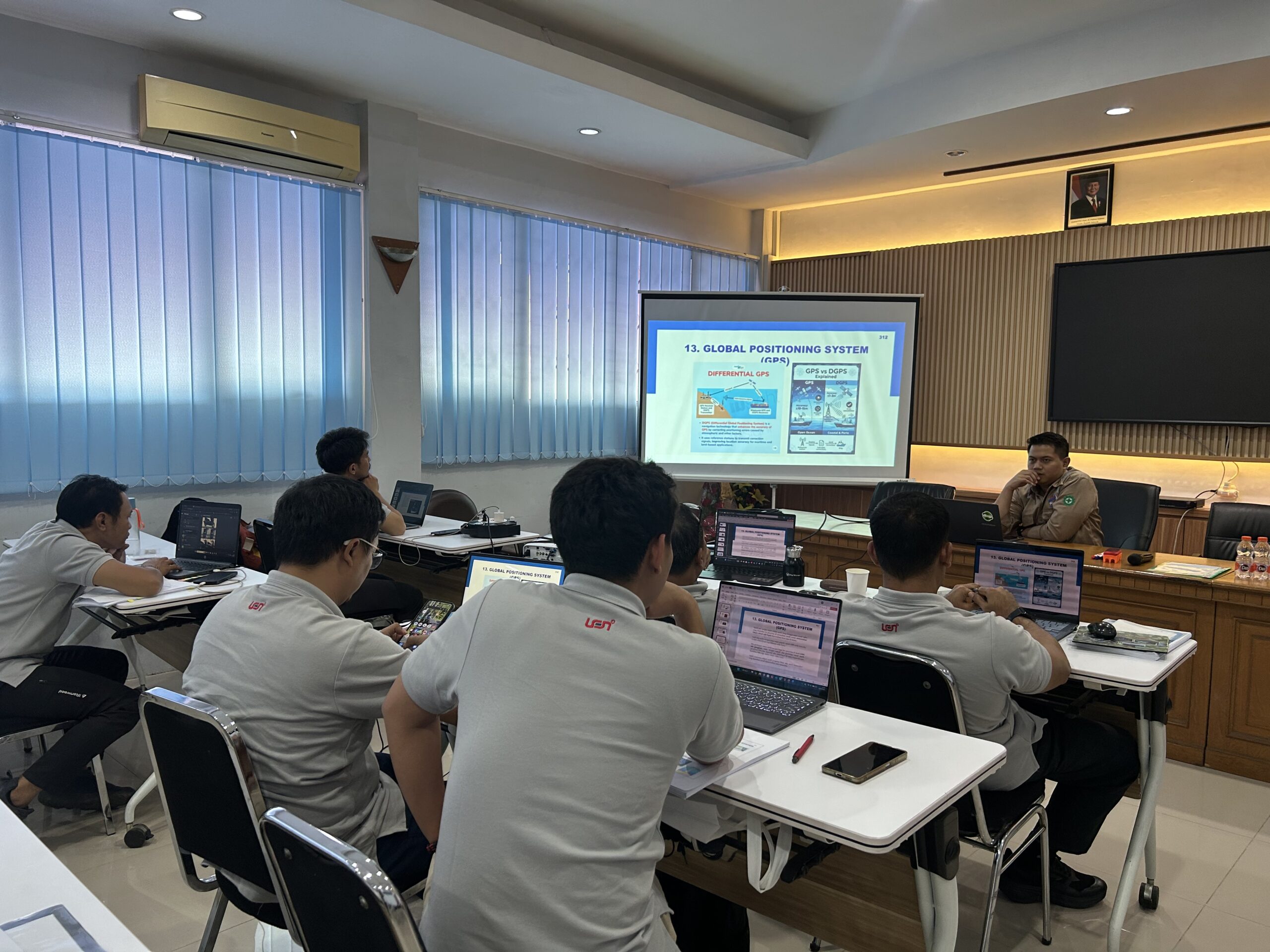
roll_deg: -0.4
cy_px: 476
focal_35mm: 26
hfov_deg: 67.3
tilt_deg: -4.7
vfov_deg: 53.1
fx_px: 954
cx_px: 635
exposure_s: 1/100
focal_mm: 5.7
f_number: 1.5
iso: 100
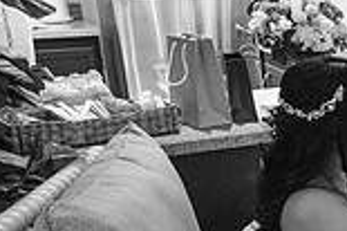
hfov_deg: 19.0
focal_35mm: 90
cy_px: 219
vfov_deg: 15.0
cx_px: 562
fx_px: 867
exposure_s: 1/80
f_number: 2.8
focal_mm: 16
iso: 3200
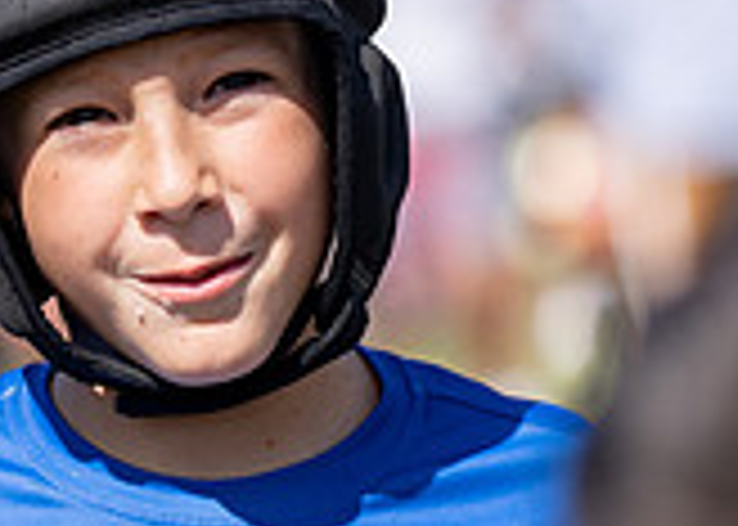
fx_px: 10203
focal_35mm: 487
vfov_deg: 3.0
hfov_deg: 4.1
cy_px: 497
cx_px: 206
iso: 100
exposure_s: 1/2500
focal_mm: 110
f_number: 2.8
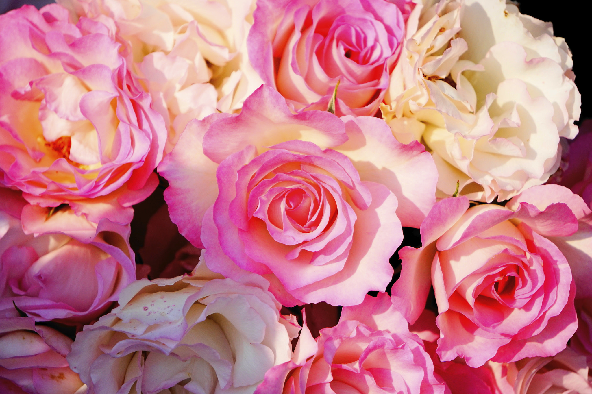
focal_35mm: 315
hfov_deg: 6.5
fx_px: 5177
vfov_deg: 4.4
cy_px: 197
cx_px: 296
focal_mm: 210
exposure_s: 1/400
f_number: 6.3
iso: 200
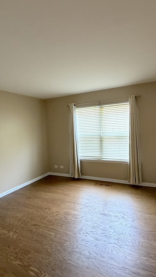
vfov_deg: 83.8
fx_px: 155
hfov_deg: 53.6
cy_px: 140
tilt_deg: -5.4
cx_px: 82
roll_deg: +3.1
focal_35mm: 21
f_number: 2.2
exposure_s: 1/60
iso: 250
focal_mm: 2.22
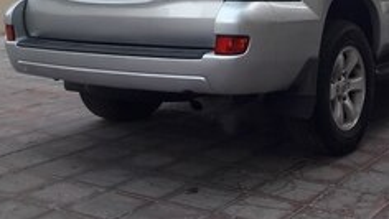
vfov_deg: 18.0
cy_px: -41
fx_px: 660
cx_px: 280
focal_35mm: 64
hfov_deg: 32.3
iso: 64
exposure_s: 1/100
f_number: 1.9
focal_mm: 3.7
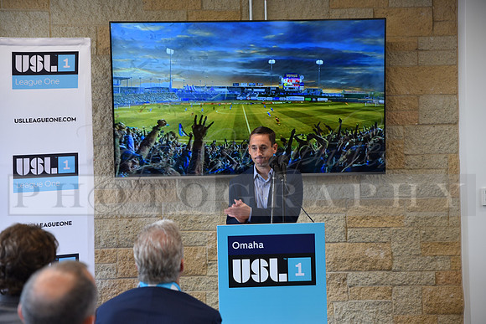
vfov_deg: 20.0
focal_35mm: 68
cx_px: 243
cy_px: 162
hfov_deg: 29.6
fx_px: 918
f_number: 3
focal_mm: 68
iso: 400
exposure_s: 1/60
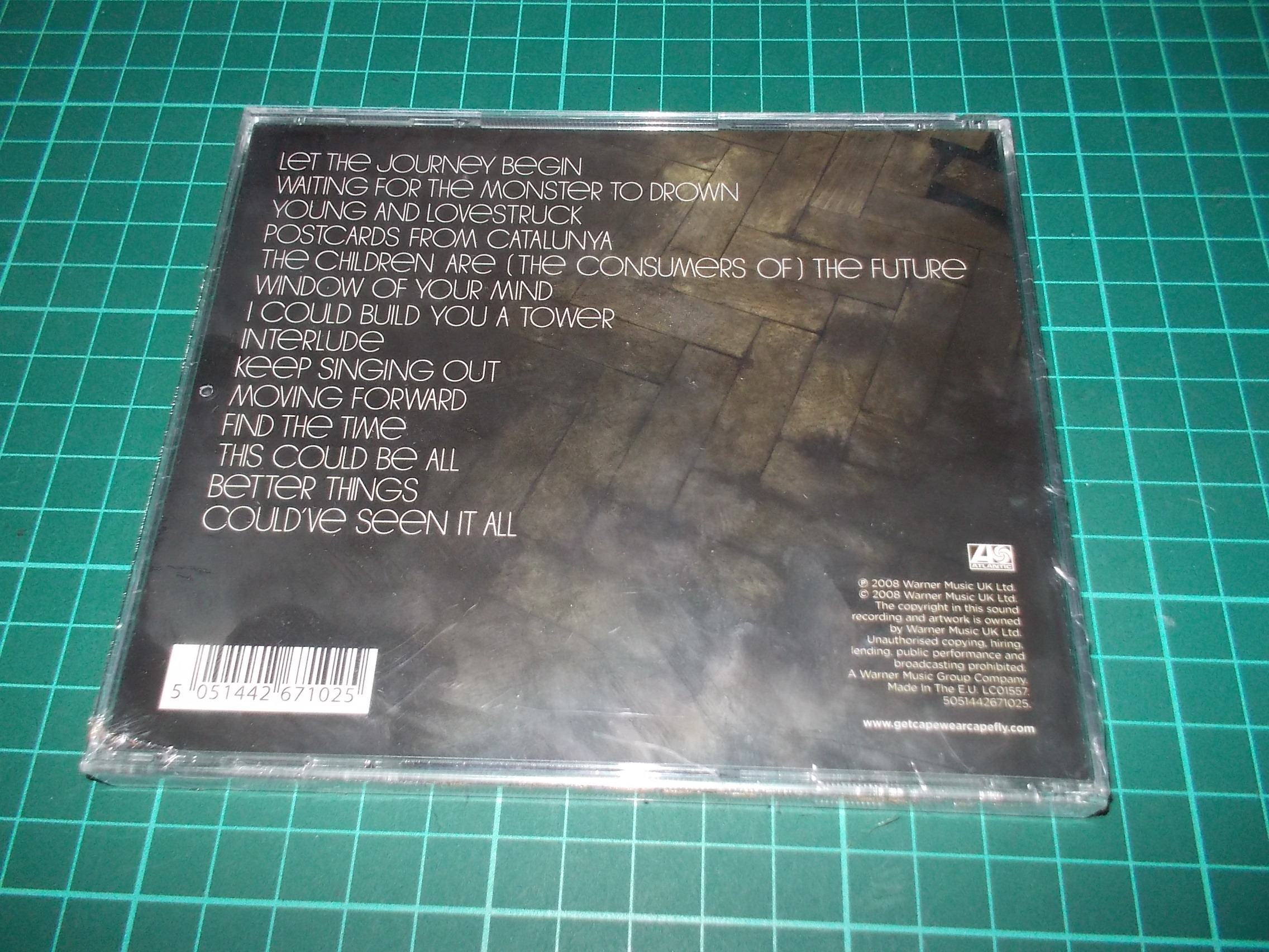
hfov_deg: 61.7
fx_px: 1063
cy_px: 476
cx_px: 634
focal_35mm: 29
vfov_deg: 48.2
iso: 200
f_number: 3.3
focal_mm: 4.1
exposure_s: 1/30
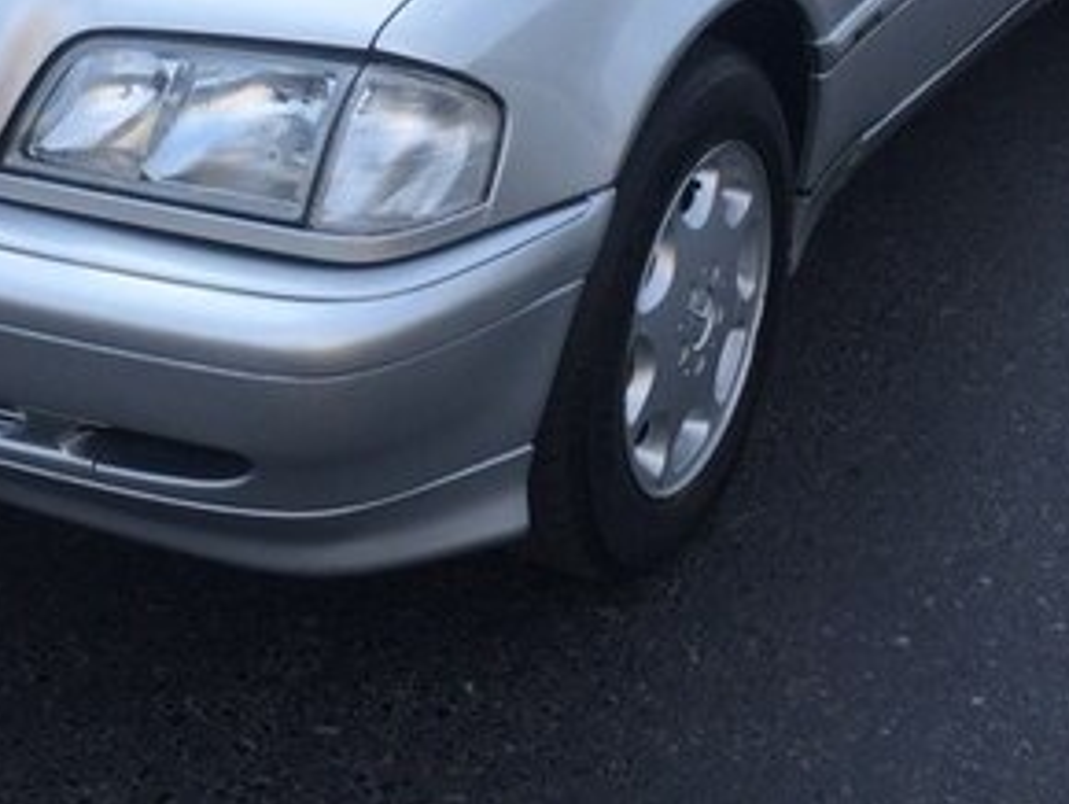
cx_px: 302
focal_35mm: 66
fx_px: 2040
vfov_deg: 21.1
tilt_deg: -15.8
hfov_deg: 29.0
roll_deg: -1.5
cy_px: -98
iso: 32
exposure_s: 1/1172
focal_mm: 4.15
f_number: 2.2
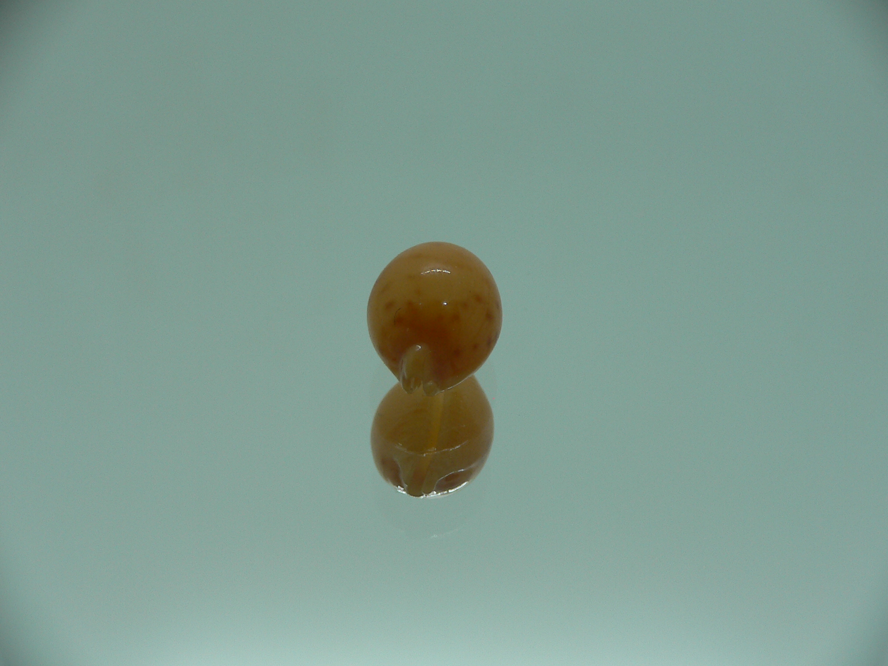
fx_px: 898
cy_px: 333
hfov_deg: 52.6
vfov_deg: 40.7
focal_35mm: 35
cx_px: 444
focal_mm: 4.6
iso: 80
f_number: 2.8
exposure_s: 1/80
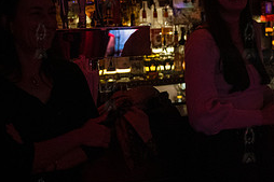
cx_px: 248
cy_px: 40
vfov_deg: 18.5
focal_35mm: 73
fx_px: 555
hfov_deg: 26.7
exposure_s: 1/125
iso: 10000
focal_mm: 32
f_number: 2.8
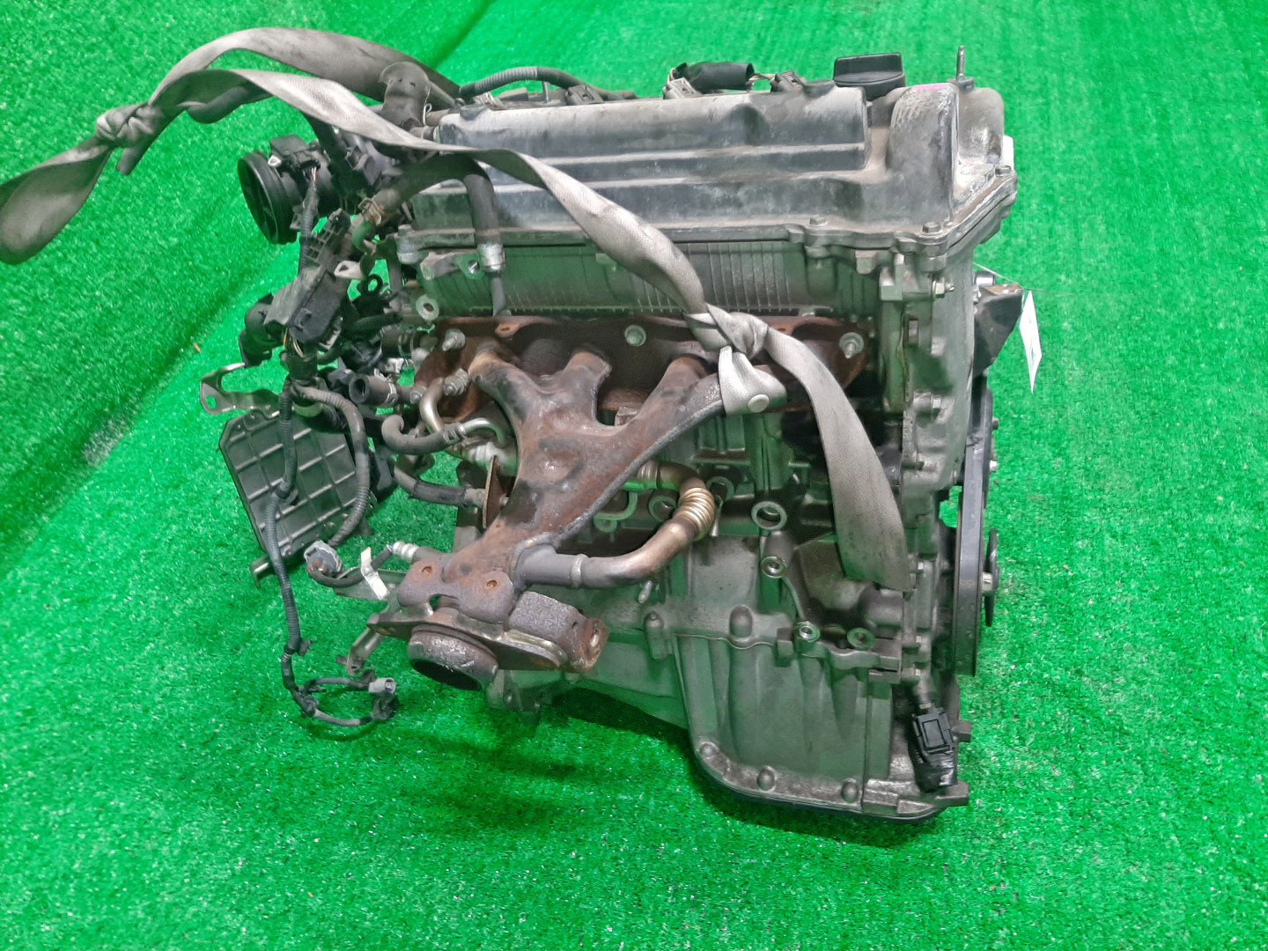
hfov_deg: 67.3
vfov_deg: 53.1
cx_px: 634
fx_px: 952
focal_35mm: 26
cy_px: 476
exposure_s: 1/33
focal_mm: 3.93
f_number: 1.7
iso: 175
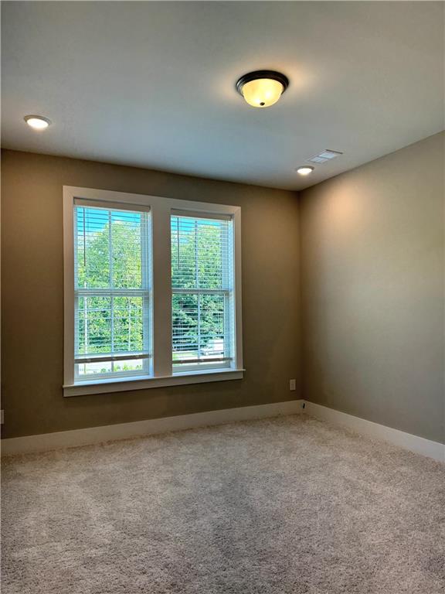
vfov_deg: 71.6
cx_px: 222
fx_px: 411
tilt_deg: +0.7
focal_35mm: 24
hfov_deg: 56.8
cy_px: 297
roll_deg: +0.7
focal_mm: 6.76
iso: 64
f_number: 1.78
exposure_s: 1/194
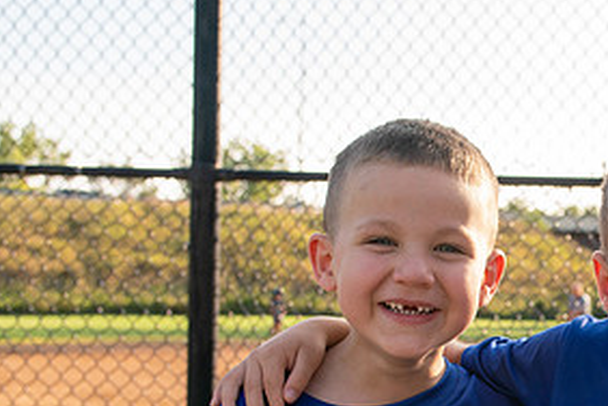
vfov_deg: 18.7
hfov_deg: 26.7
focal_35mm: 72
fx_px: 1216
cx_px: 589
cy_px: 349
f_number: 6.3
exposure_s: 1/250
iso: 400
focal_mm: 35
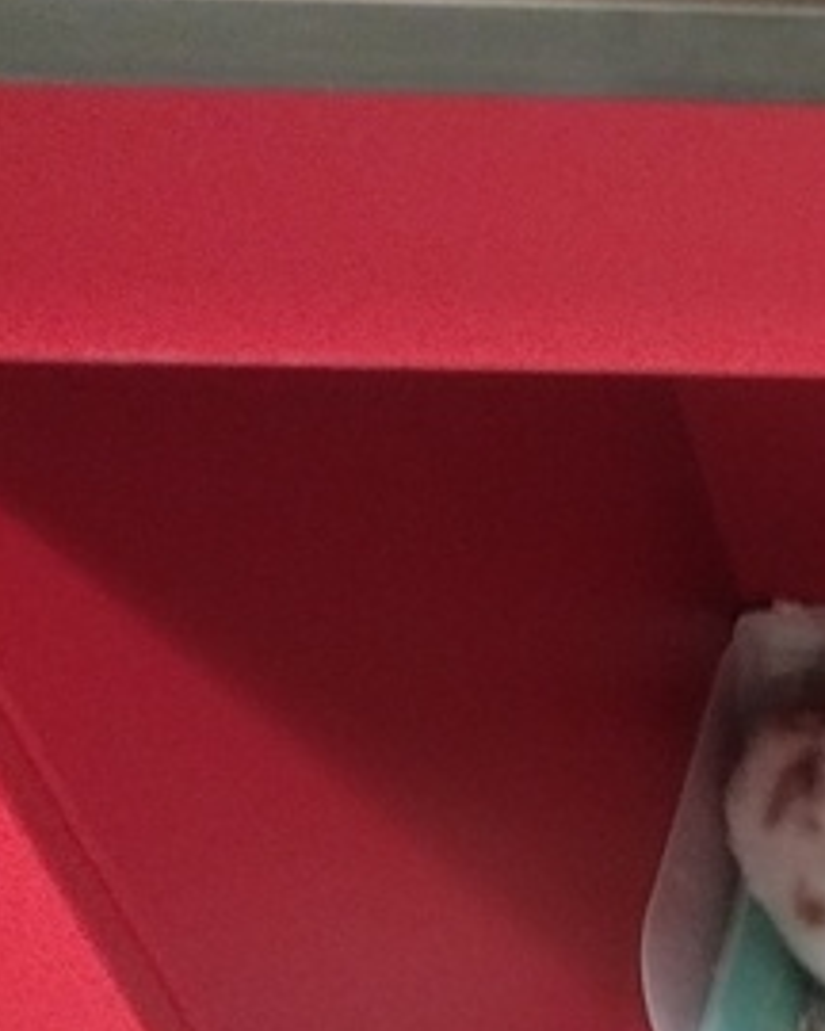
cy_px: 1287
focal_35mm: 100
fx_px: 3052
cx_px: 1883
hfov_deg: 12.6
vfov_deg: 18.1
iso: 566
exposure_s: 1/40
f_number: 1.7
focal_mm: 4.71
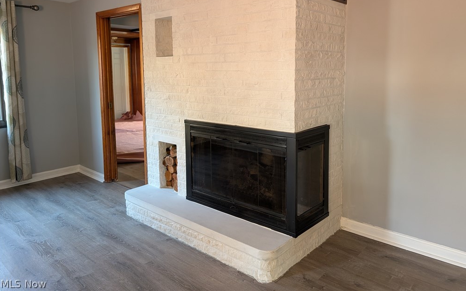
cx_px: 236
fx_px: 330
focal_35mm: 26
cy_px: 113
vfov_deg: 47.2
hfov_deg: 70.4
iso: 332
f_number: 1.68
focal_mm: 6.9
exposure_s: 1/48.7
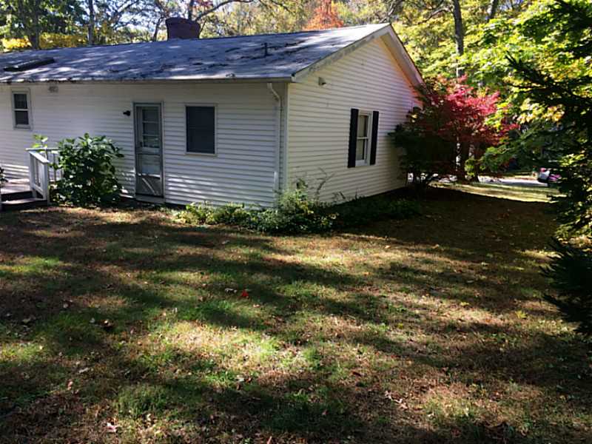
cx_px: 296
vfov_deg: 48.2
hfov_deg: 61.7
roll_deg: -0.9
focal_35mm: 29
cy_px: 222
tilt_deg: -7.7
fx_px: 496
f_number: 2.2
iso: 32
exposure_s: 1/215
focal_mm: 4.15
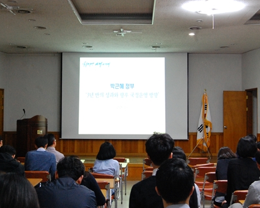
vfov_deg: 25.2
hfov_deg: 31.2
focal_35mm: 61
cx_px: 122
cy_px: 106
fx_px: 466
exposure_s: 1/10
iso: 1600
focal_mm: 35
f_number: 8
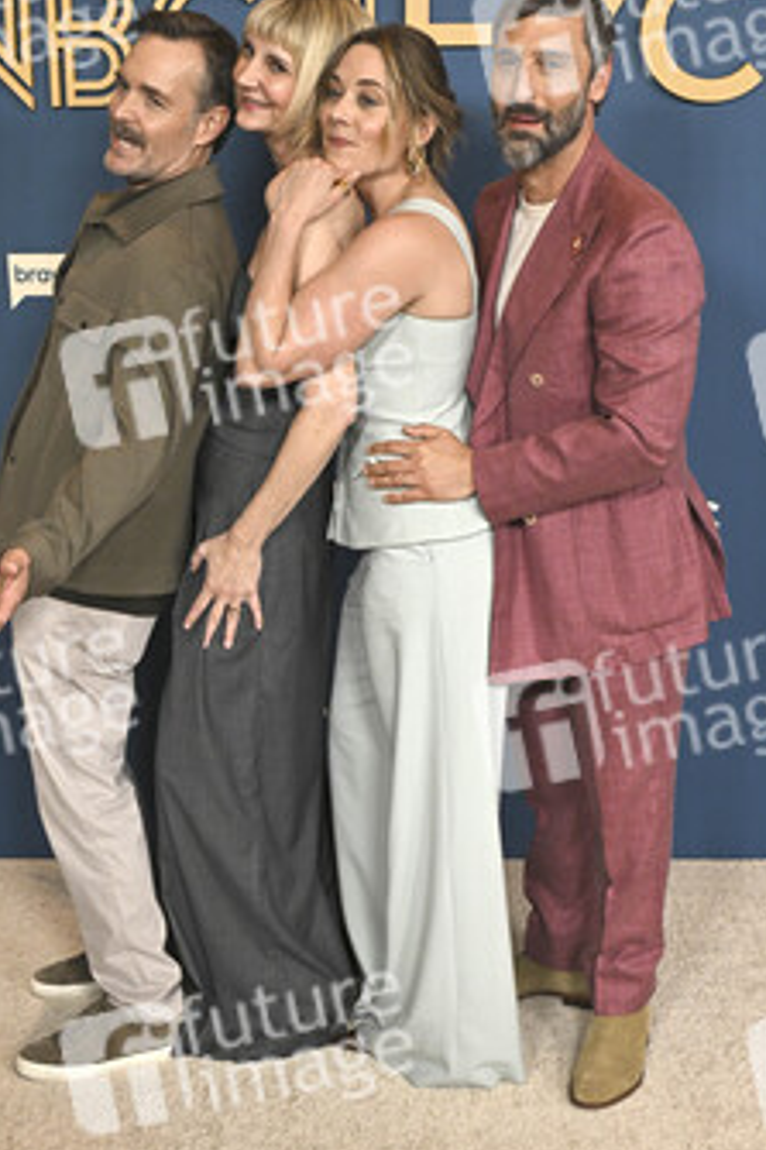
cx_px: 337
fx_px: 1374
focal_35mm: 43
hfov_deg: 31.1
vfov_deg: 45.4
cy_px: 539
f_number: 5.6
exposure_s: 1/320
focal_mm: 36
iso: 2000
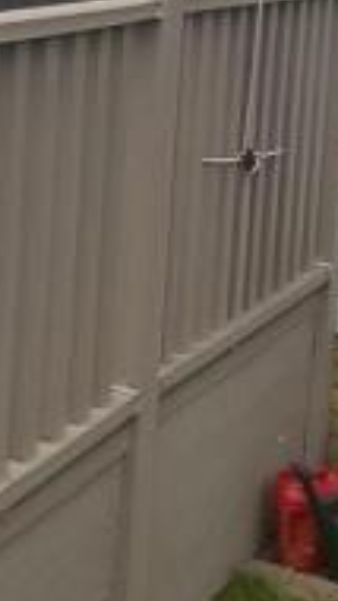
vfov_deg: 21.0
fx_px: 1544
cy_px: -40
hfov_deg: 11.6
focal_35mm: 97
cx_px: -267
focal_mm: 3
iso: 16
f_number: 1.8
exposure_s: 1/2141
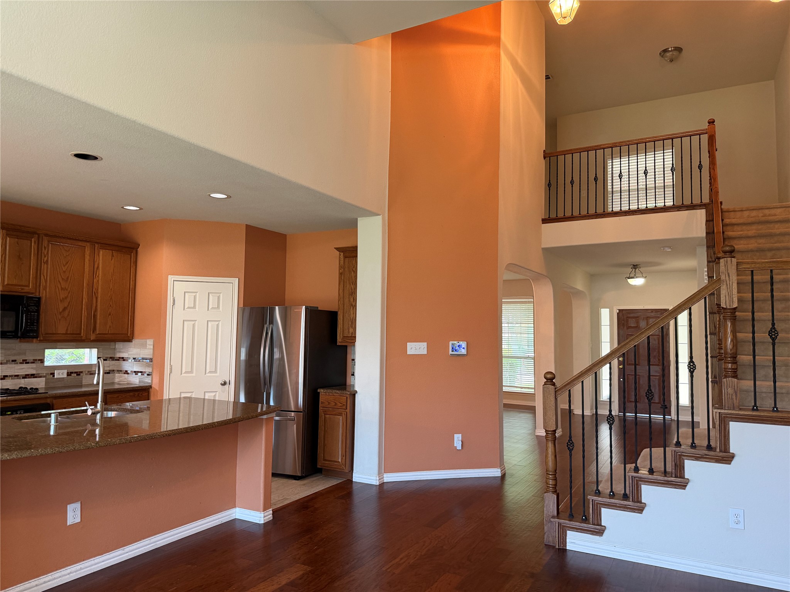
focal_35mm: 24
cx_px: 395
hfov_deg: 71.6
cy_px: 296
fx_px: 548
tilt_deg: +3.8
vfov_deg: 56.8
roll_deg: +0.7
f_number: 1.78
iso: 320
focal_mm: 6.76
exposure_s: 1/60
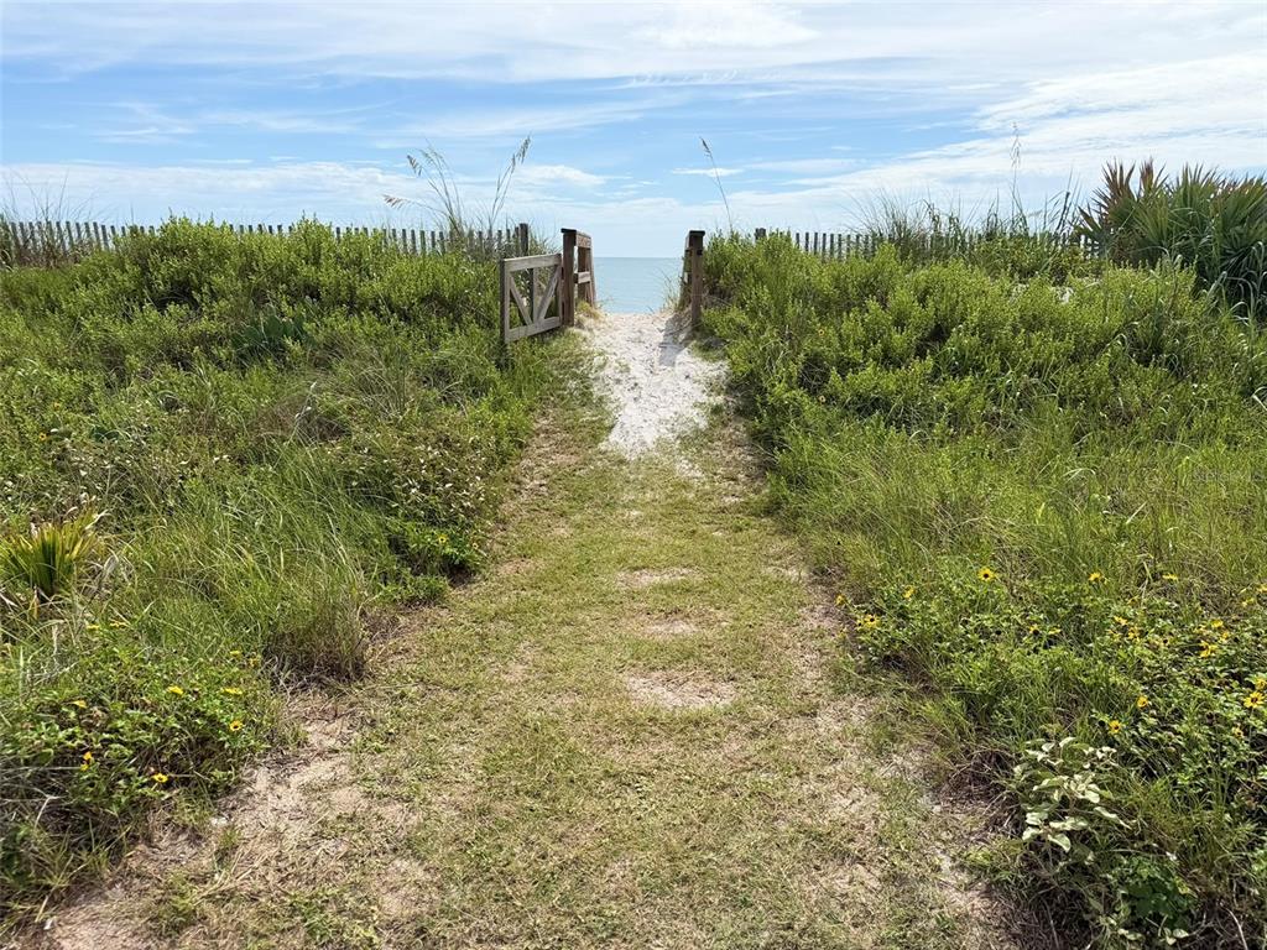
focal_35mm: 24
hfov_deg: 71.6
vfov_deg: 56.8
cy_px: 475
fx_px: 878
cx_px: 634
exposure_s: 1/6711
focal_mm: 6.76
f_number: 1.78
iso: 80
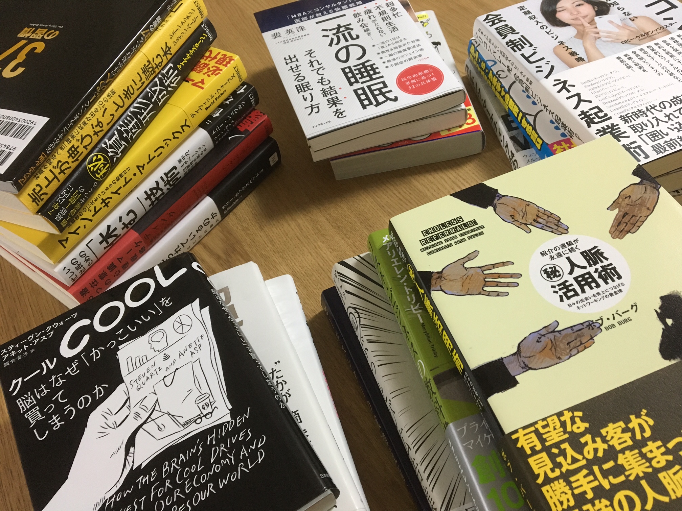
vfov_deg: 48.2
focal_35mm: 29
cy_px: 256
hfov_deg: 61.7
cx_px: 341
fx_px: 571
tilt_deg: -53.0
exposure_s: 1/33
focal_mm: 4.15
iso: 200
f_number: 2.2
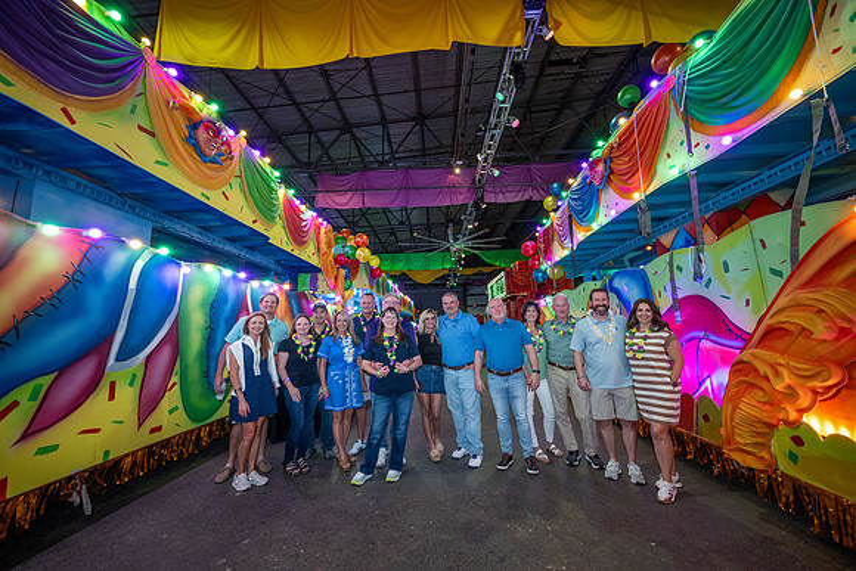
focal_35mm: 14
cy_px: 286
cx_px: 428
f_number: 4
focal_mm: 14
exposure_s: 1/125
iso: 1400
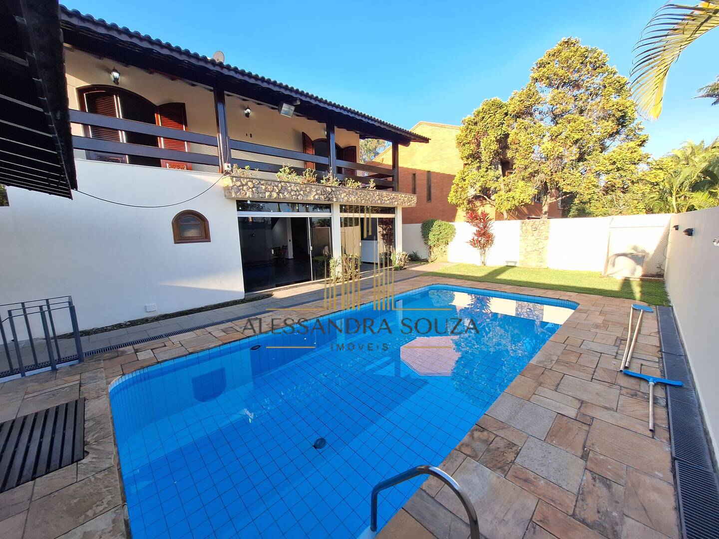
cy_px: 270
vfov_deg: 89.9
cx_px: 360
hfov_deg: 106.2
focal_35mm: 13
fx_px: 270
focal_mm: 1.74
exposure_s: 1/371
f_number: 2.2
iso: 40
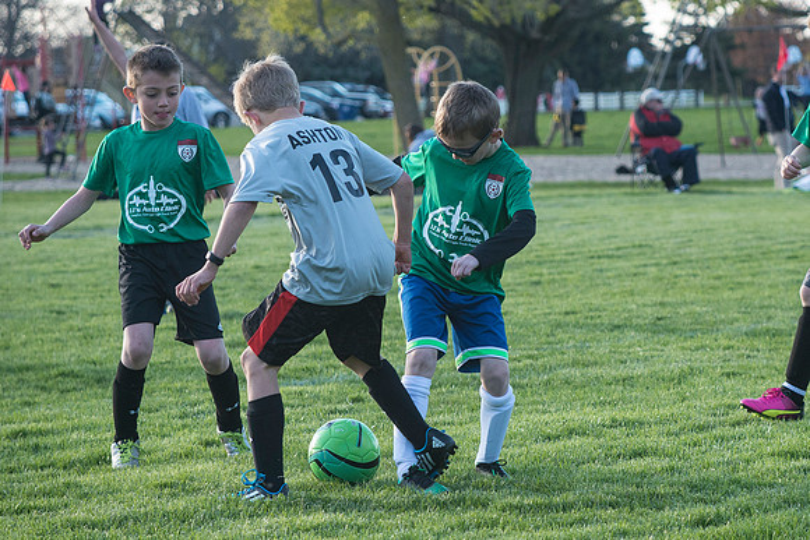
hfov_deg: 9.7
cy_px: 283
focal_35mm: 213
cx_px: 490
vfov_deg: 6.5
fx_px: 4784
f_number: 7.1
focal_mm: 160
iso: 1600
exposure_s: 1/800
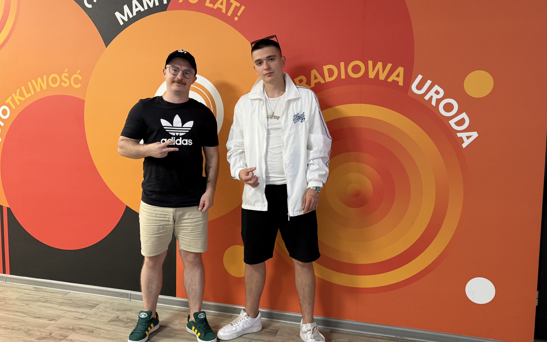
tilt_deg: -4.4
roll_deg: -0.1
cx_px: 271
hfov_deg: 68.4
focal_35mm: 27
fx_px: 403
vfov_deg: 46.0
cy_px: 153
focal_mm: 6.76
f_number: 1.78
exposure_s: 1/50
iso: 250
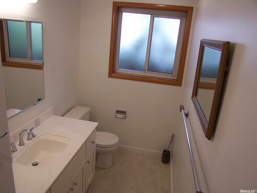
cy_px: 96
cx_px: 128
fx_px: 282
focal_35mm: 38
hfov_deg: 49.0
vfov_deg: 37.7
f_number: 2.8
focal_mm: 6.3
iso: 80
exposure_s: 1/50
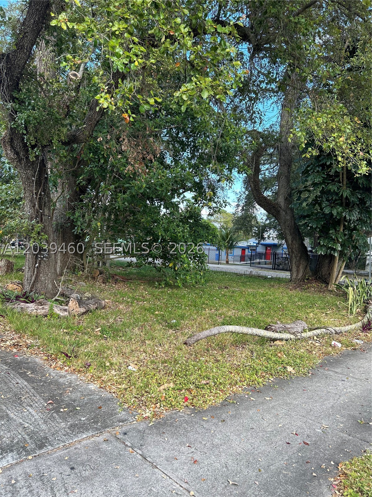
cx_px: 186
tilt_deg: +2.1
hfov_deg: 53.1
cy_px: 248
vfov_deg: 67.3
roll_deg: -4.2
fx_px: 373
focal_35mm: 26
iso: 50
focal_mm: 5.7
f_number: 1.5
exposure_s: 1/458
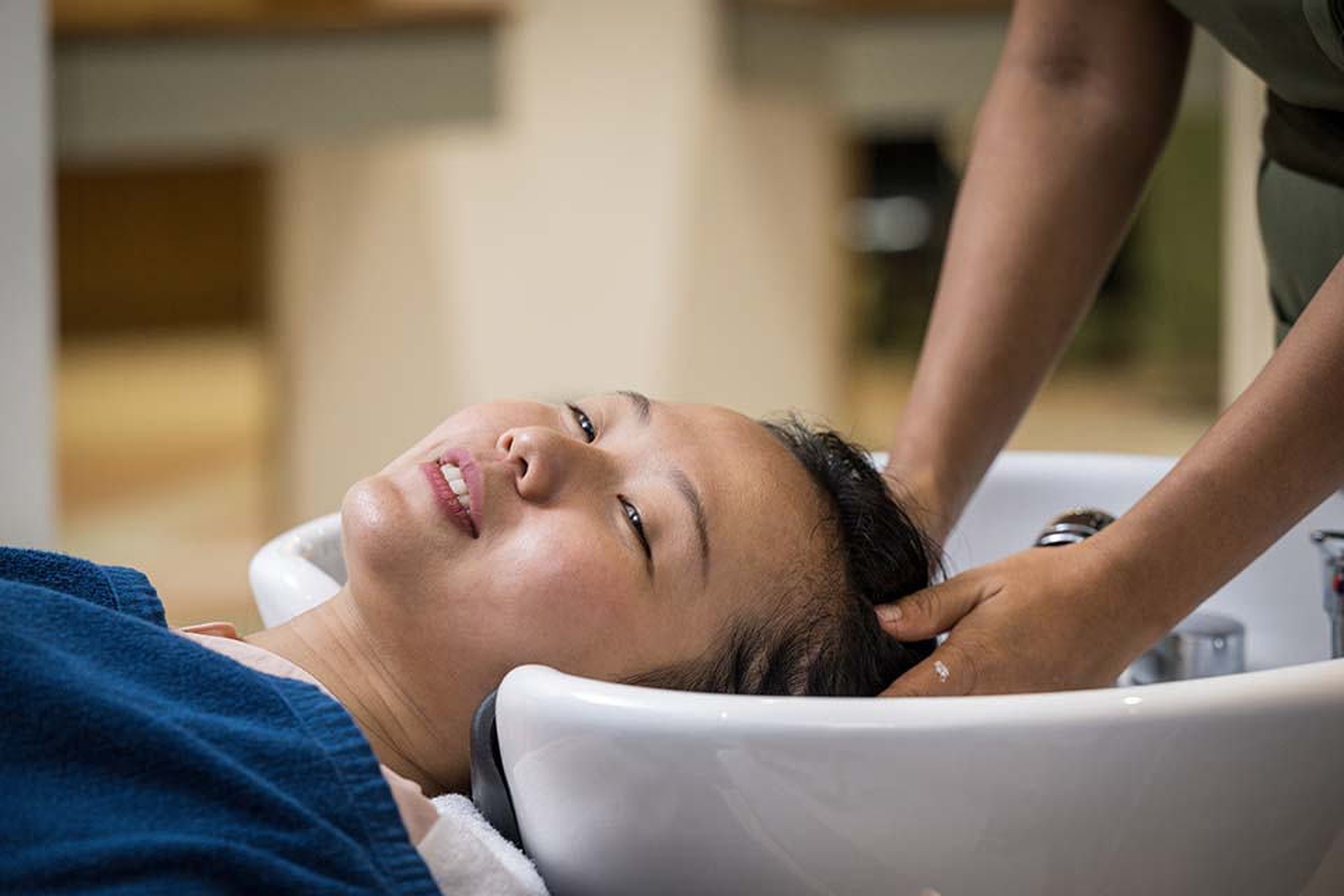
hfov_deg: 15.2
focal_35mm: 135
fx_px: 5040
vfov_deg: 10.2
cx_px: 672
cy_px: 448
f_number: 4.5
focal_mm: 135
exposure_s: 1/200
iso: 2000
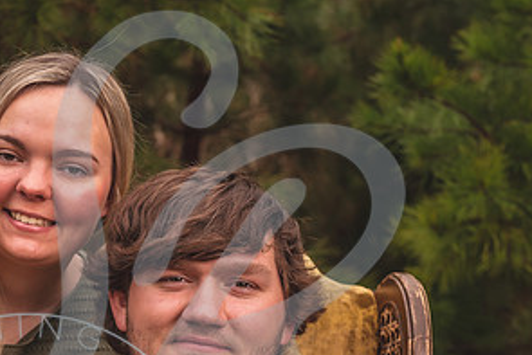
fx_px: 1804
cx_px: 119
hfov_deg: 16.7
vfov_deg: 11.2
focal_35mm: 122
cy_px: 347
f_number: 5.6
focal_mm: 62
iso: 200
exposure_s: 1/160
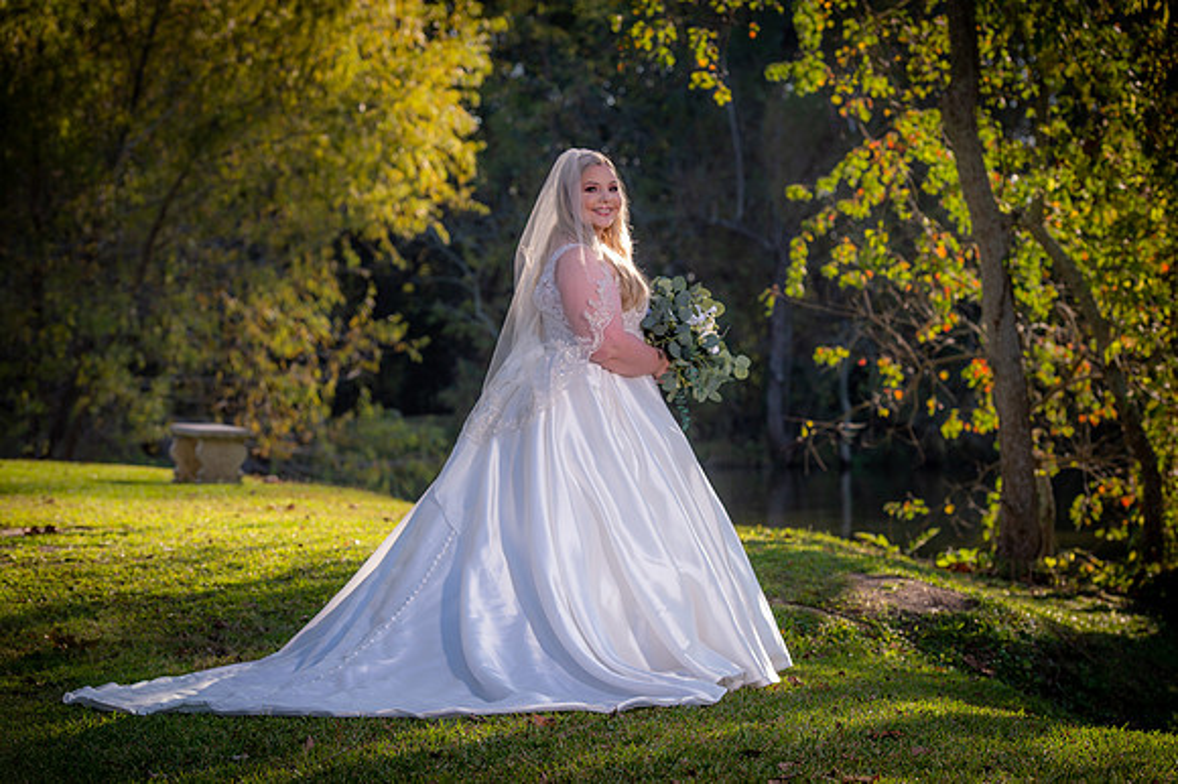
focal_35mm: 102
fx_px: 3336
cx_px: 589
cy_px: 392
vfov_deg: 13.4
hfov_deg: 20.0
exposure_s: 1/125
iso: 100
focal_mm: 102
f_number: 5.6
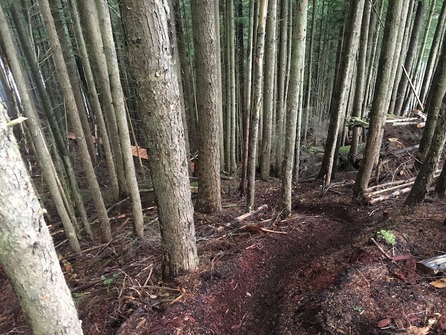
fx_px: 374
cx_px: 223
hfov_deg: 61.7
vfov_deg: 48.2
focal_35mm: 29
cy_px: 168
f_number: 2.2
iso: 320
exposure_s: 1/15
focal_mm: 4.15
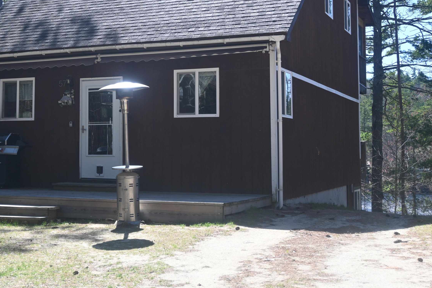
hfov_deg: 35.2
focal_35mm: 56
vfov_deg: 23.9
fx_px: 676
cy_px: 96
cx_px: 155
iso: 110
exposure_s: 1/250
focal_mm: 27.5
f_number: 5.6
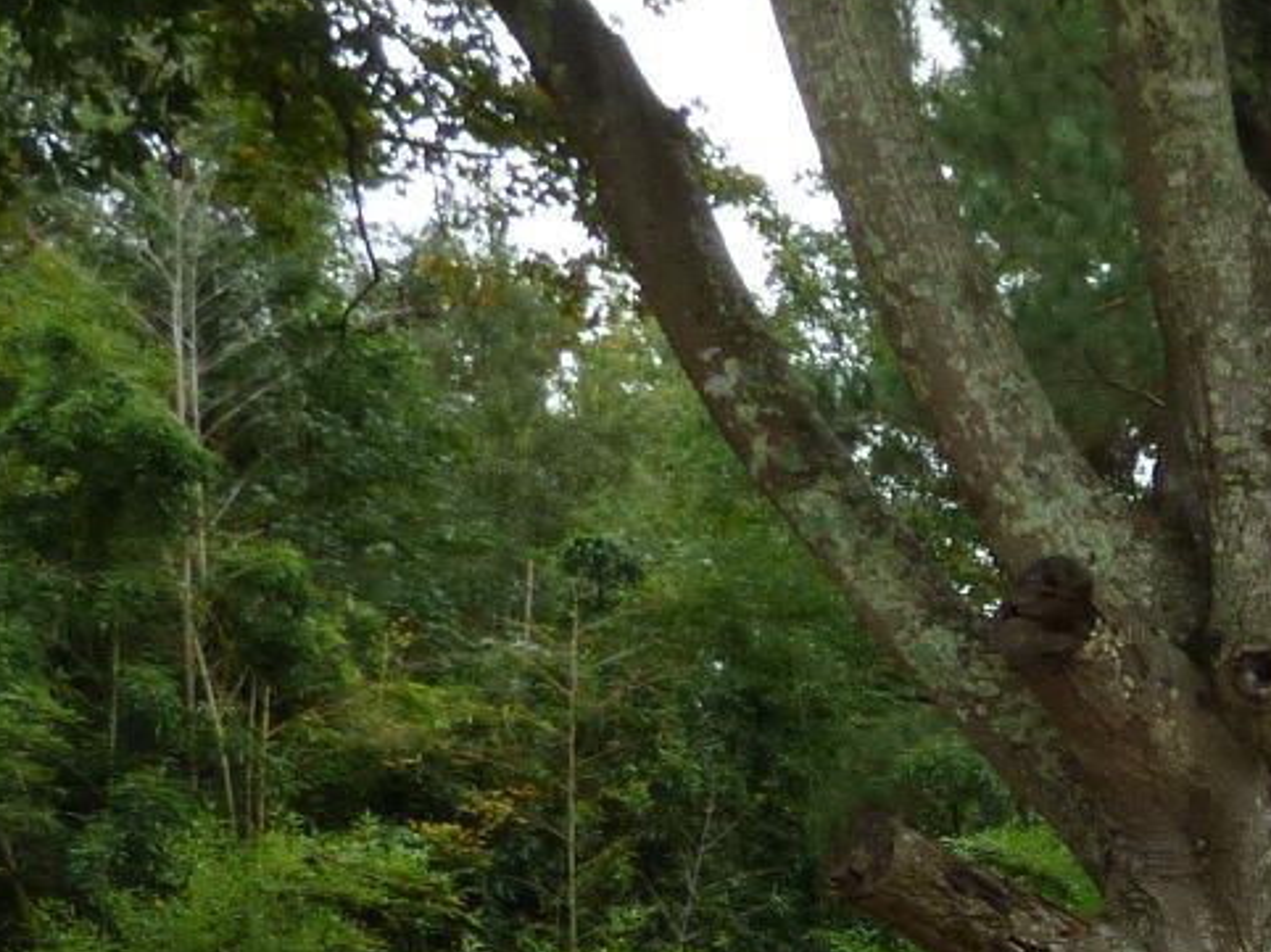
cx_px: 2350
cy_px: 1445
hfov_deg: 17.9
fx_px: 3119
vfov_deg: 15.9
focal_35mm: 85
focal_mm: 3.58
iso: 100
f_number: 5
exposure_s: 1/125
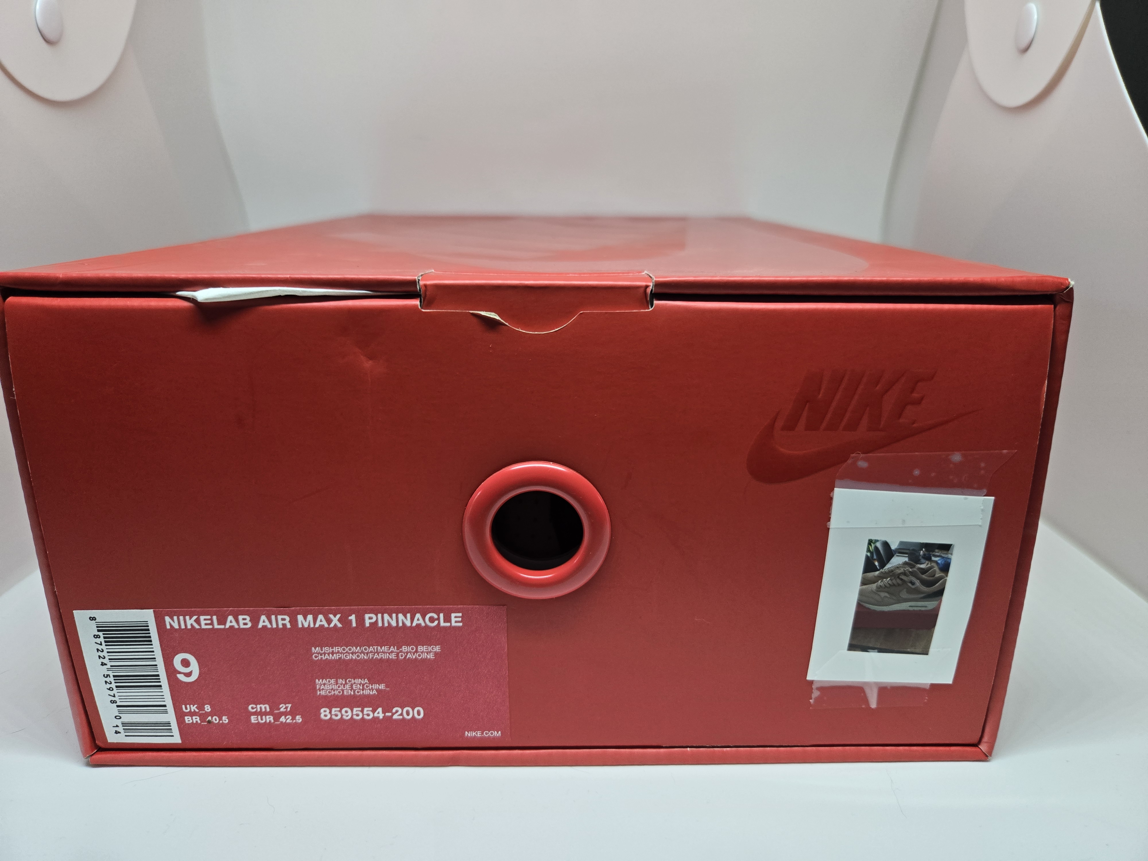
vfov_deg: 58.9
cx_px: 574
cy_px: 430
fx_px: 763
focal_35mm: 23
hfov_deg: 73.9
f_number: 1.8
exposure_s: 1/180
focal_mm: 5.4
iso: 200
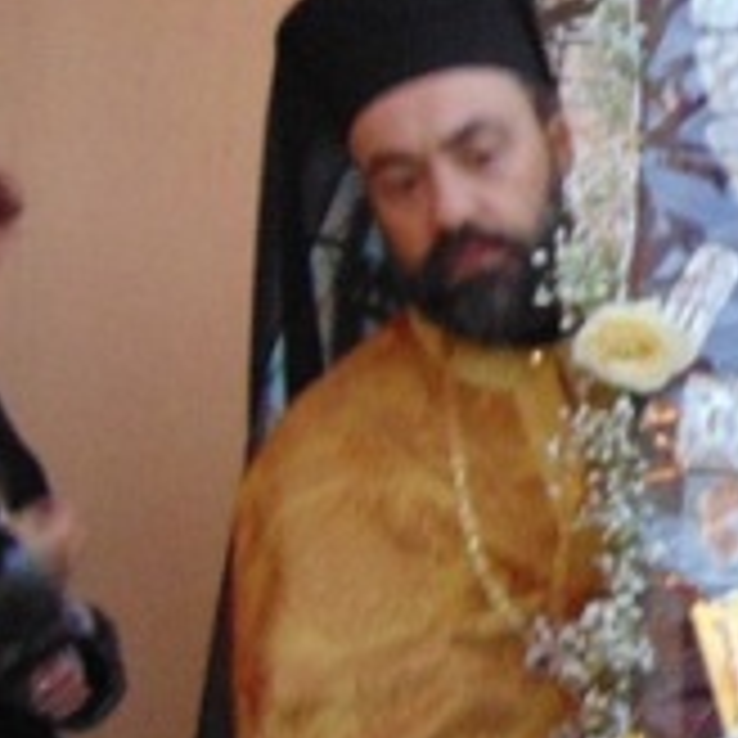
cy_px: 279
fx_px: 2074
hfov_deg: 18.2
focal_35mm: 86
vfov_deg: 20.1
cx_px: 1071
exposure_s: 1/30
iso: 400
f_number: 3
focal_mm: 4.5
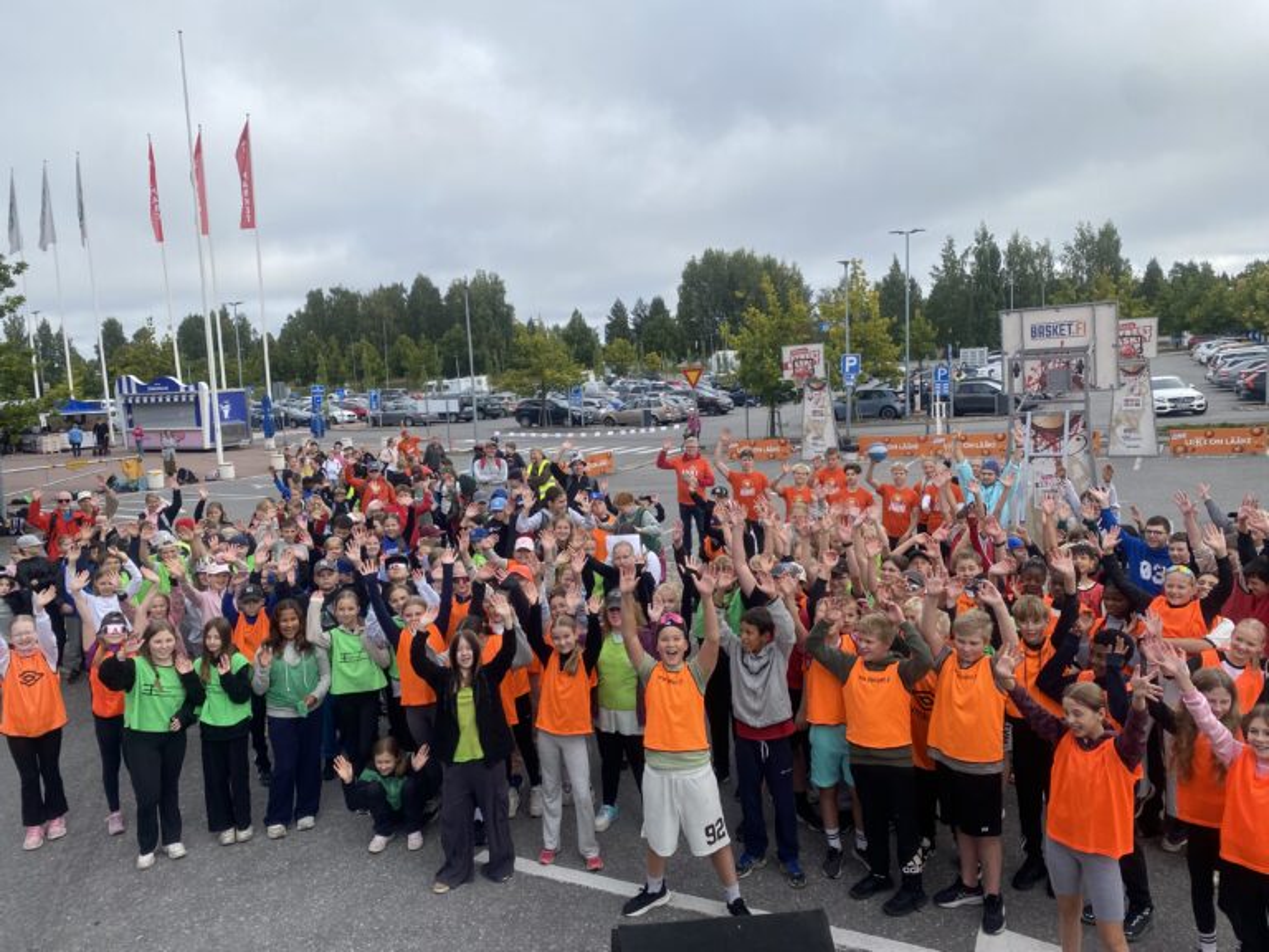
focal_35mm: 26
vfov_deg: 53.1
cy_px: 476
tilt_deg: -6.0
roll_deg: +3.7
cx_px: 634
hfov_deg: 67.3
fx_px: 953
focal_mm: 4.25
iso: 32
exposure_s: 1/1218
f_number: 1.8
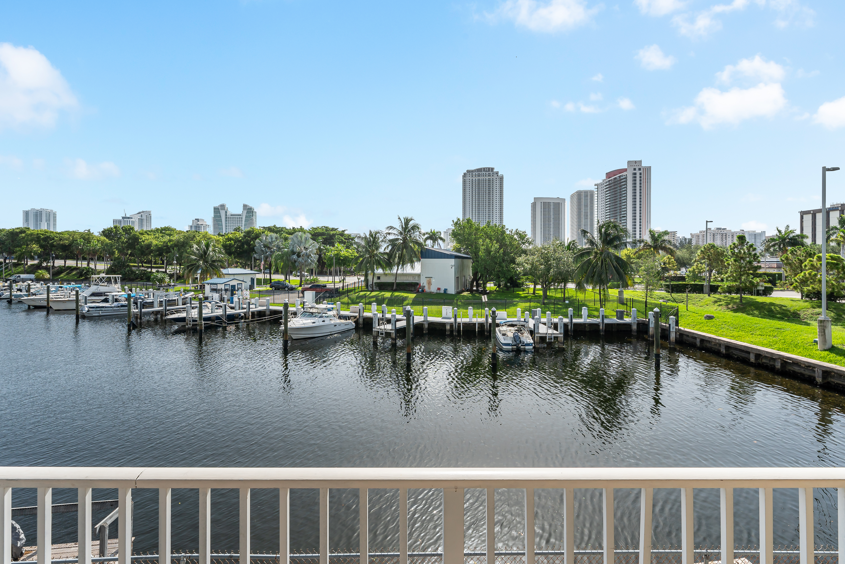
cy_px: 277
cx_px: 403
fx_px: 422
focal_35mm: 18
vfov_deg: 67.4
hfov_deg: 89.9
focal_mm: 17
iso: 200
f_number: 9
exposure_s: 1/500
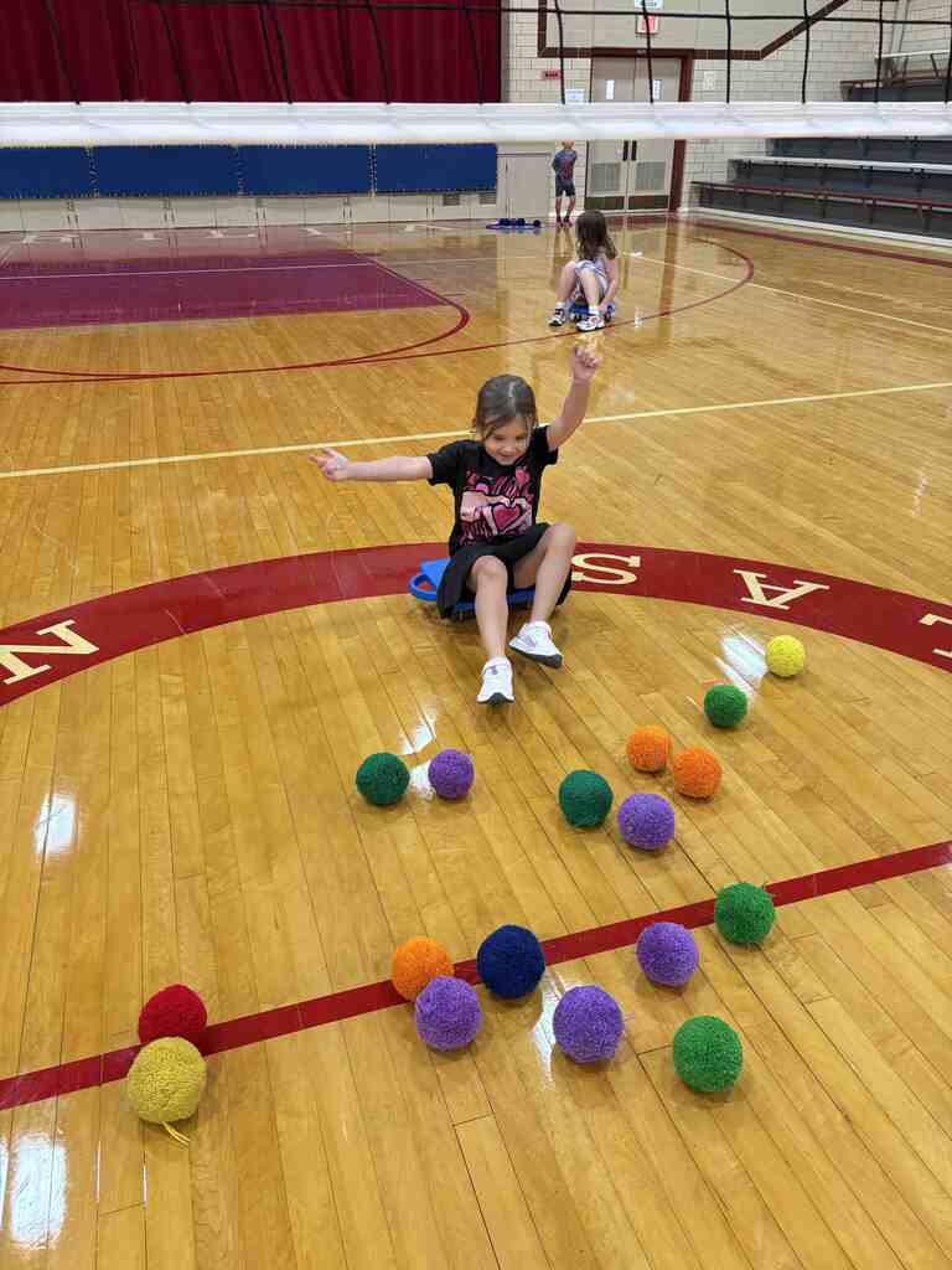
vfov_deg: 67.3
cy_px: 635
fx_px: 953
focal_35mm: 26
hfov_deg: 53.1
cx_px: 476
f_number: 1.6
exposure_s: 1/120
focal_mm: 5.96
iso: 160
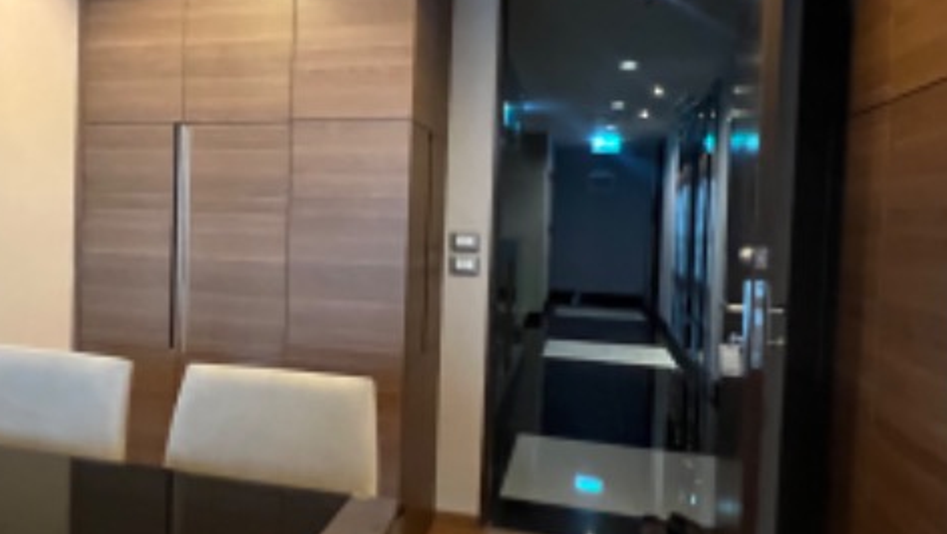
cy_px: 245
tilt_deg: +0.9
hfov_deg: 62.4
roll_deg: -1.8
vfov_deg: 39.0
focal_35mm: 30
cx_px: 301
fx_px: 754
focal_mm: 1.57
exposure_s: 1/33
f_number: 1.8
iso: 640
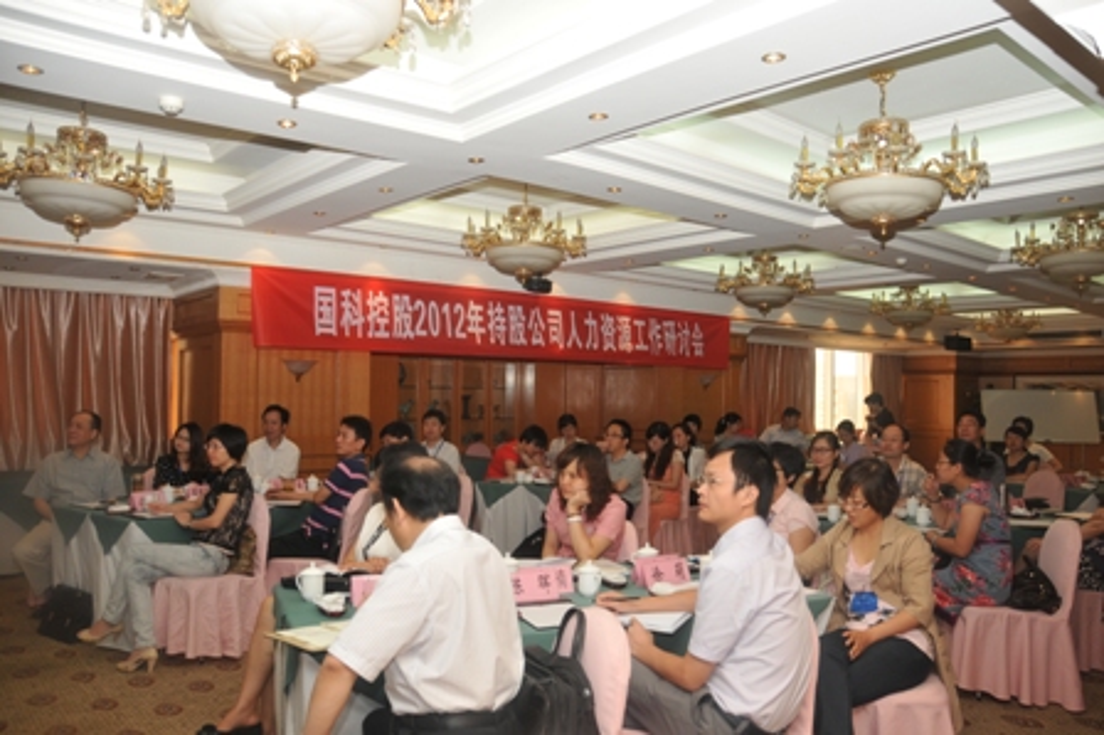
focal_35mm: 27
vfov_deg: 47.9
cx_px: 552
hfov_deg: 67.4
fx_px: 827
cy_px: 368
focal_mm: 18
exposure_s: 1/160
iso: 250
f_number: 3.5
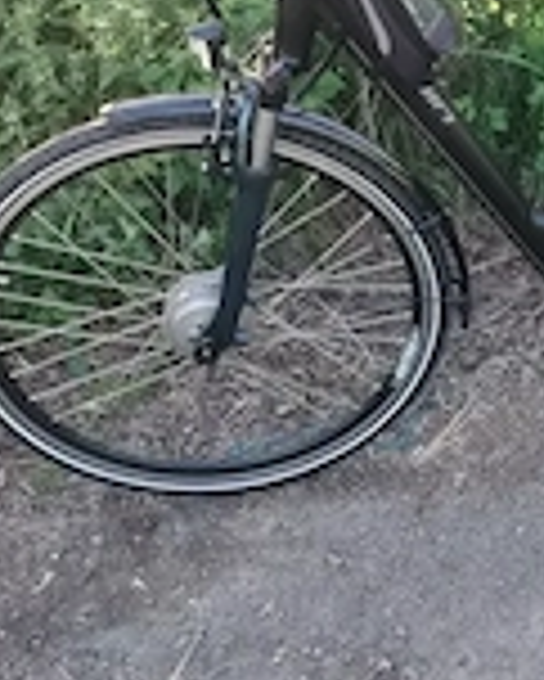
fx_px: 1247
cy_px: 162
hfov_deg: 22.8
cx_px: 634
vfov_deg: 29.9
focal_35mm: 62
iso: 100
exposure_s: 1/100
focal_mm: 5.25
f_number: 1.75
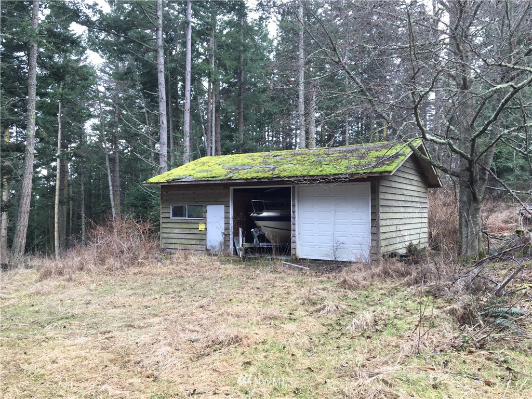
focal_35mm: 29
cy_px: 200
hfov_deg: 61.7
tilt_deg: +2.0
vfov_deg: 48.2
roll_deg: +0.1
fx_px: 446
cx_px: 266
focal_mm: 4.15
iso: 32
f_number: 2.2
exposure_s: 1/60
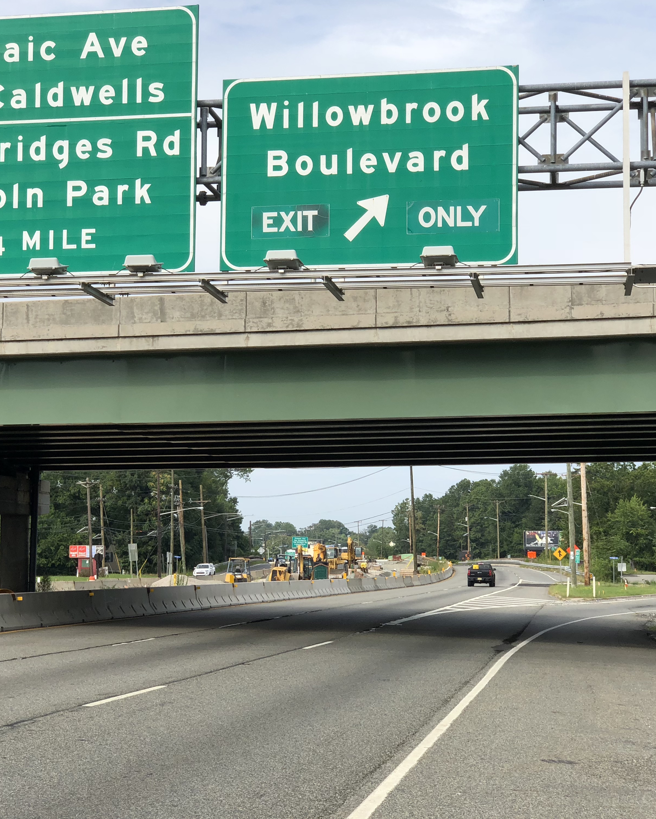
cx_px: 251
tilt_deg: +4.7
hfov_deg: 22.4
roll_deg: +0.2
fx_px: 1650
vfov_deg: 27.9
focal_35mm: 68
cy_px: 409
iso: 16
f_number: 2.4
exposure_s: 1/867
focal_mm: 6
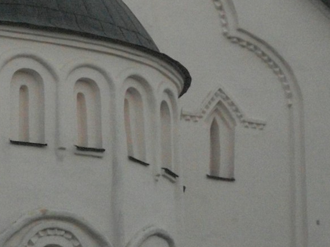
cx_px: -46
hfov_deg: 7.8
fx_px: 2401
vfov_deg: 5.9
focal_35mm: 252
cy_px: 71
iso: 400
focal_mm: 17.1
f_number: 4.8
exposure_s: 1/125
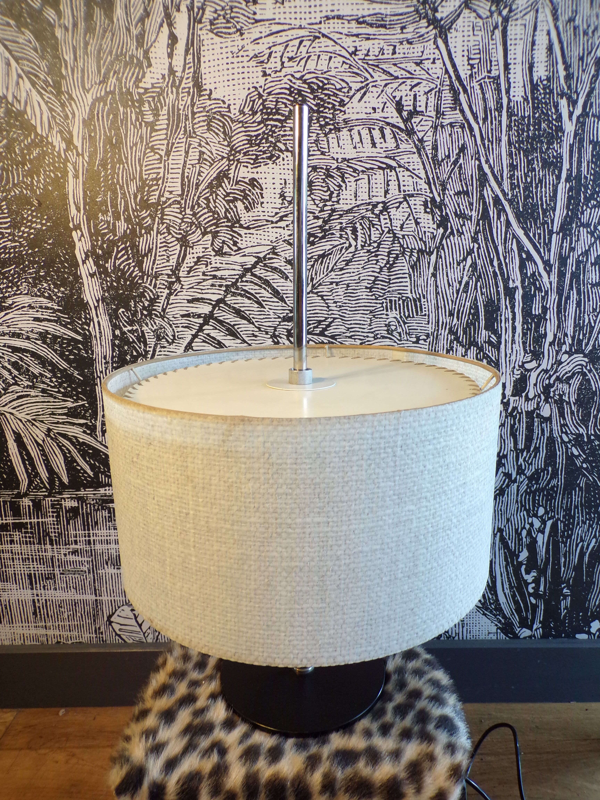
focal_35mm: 24
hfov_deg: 56.8
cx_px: 300
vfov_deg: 71.6
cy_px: 400
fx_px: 555
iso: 202
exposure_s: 1/17
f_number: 3
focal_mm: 4.3
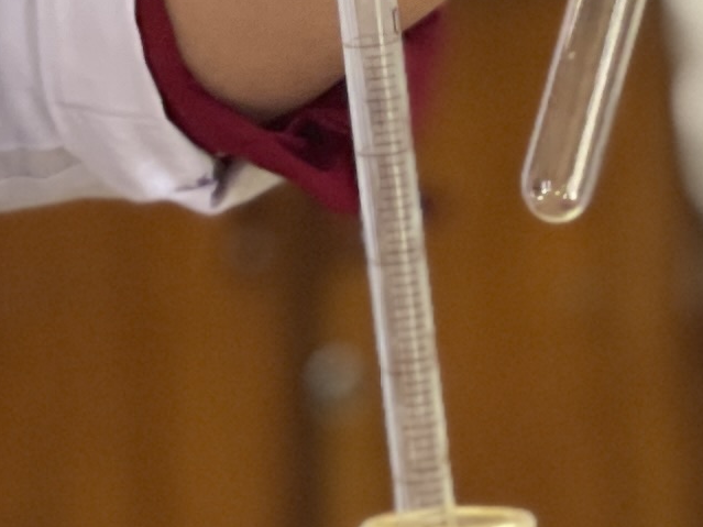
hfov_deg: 4.9
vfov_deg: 3.6
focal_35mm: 404
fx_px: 8203
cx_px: 381
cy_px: -1010
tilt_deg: +2.0
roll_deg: +1.0
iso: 200
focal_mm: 7.5
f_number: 2.2
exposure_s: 1/33
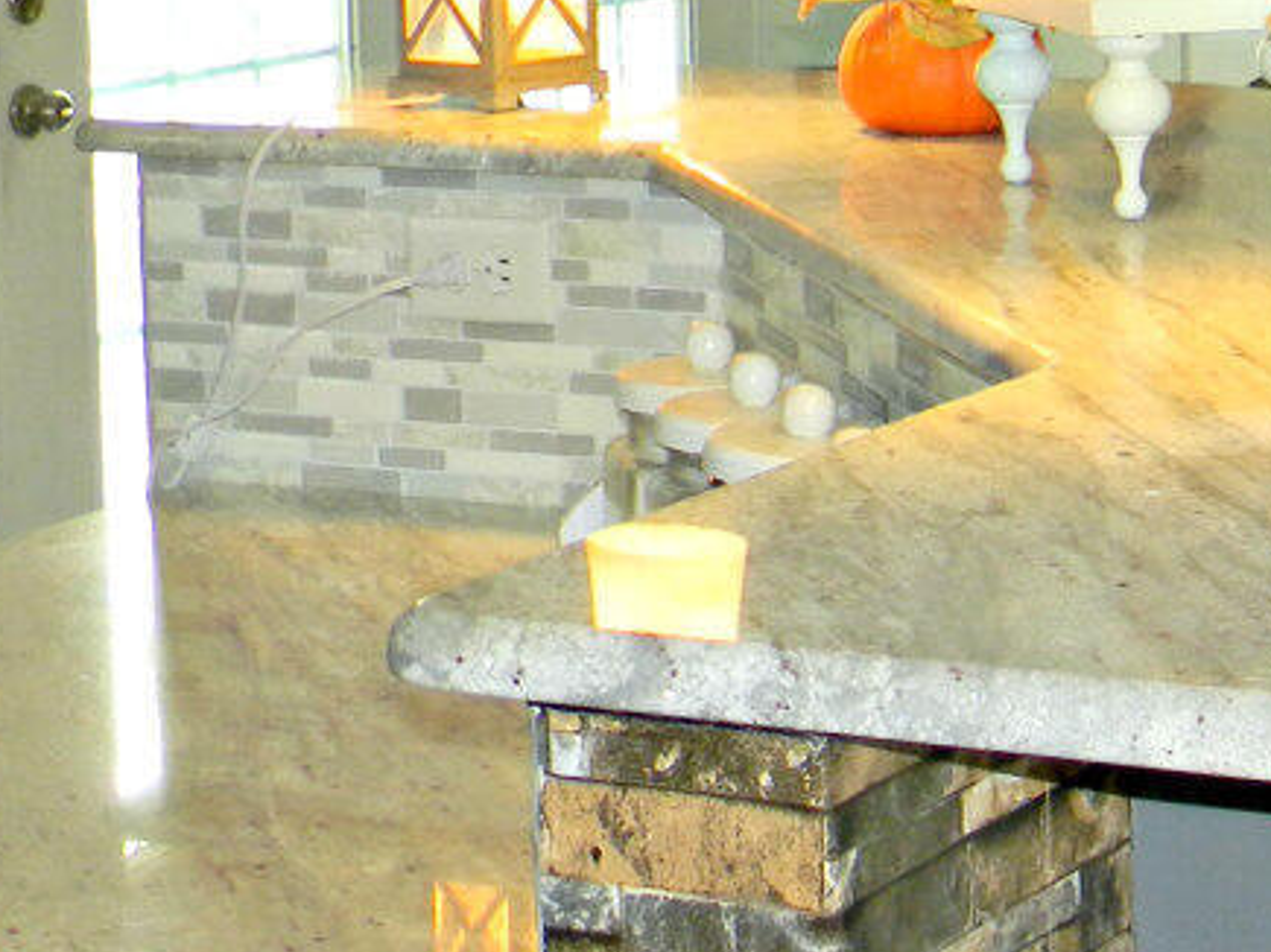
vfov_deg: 13.7
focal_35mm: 106
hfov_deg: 17.6
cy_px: -53
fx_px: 3891
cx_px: 1546
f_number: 3.7
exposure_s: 1/30
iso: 200
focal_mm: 6.4
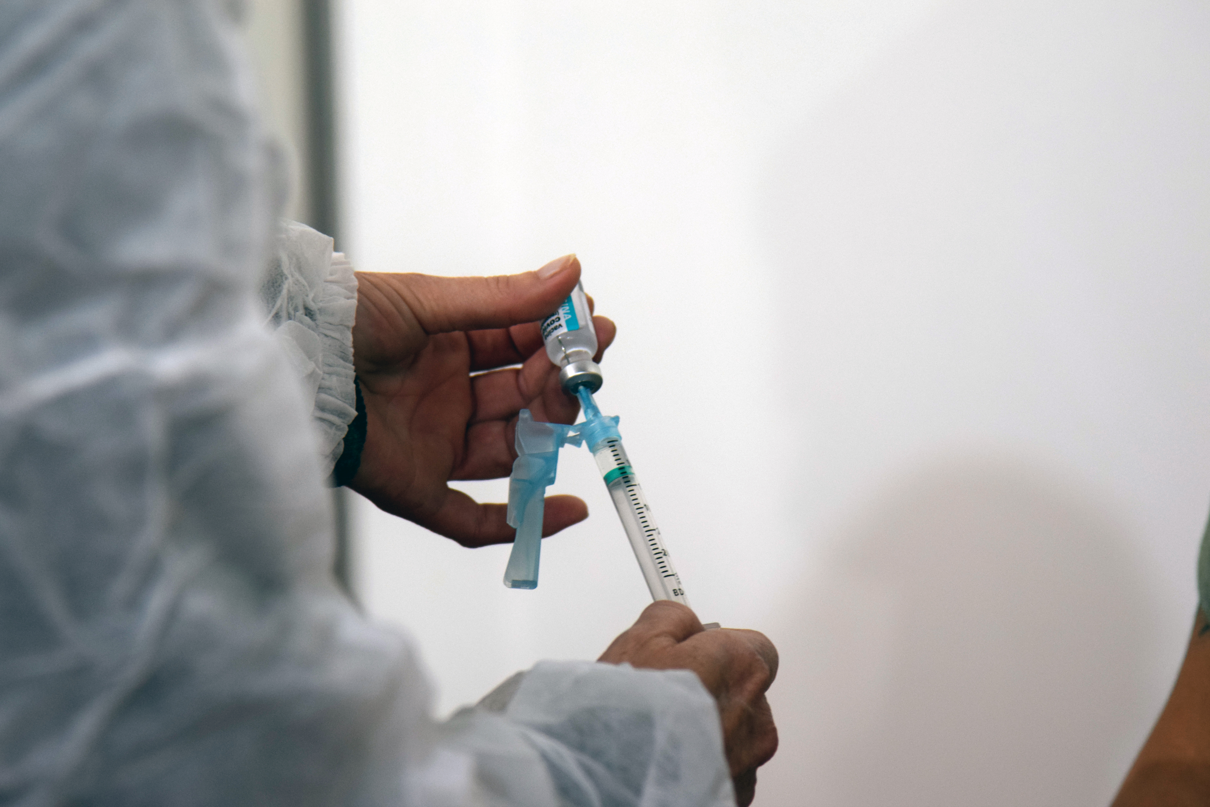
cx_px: 605
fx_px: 6050
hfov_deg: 11.4
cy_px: 404
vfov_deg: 7.6
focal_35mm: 180
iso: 800
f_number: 4
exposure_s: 1/60
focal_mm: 120
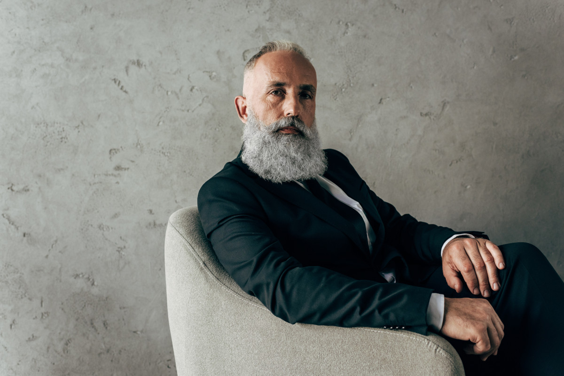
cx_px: 282
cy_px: 188
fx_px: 549
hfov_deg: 54.4
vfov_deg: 37.9
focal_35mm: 35
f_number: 4
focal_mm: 35
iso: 800
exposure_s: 1/100
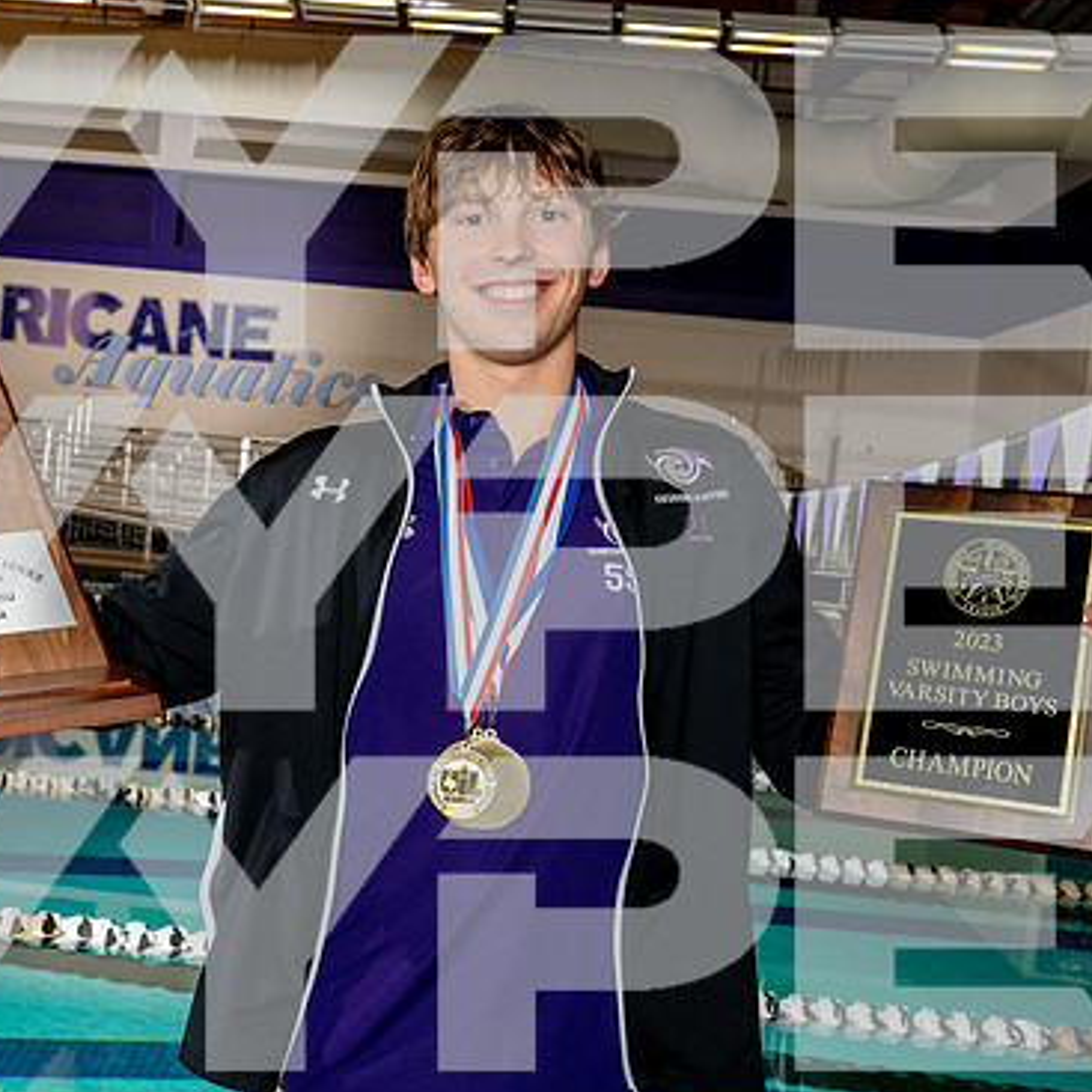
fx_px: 1677
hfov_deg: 35.8
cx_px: 390
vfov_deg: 36.1
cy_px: 555
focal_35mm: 47
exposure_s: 1/250
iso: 400
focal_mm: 35
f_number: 8
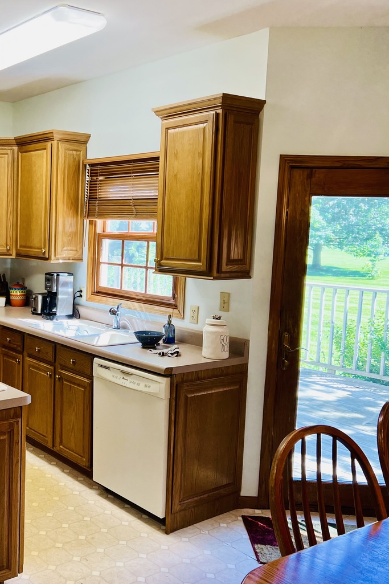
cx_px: 45
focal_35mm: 38
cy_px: 291
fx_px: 616
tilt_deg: -6.4
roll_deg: -1.1
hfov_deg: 33.4
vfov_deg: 50.7
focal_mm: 5.7
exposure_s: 1/120
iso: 100
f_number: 1.5
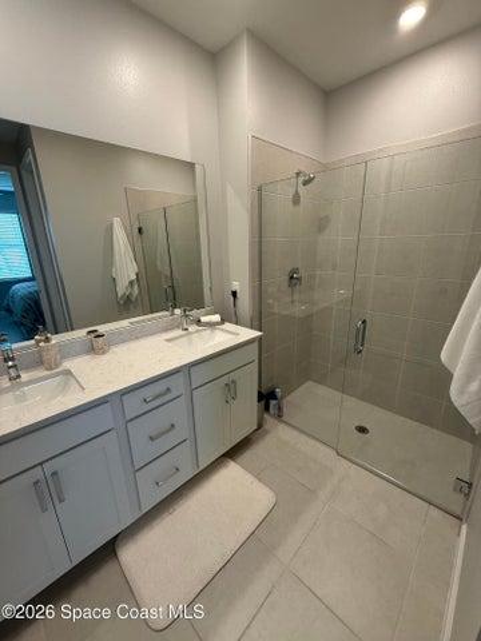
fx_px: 259
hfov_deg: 85.7
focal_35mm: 14
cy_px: 320
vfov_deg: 102.1
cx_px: 240
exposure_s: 1/120
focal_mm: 2.22
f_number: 2.2
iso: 250
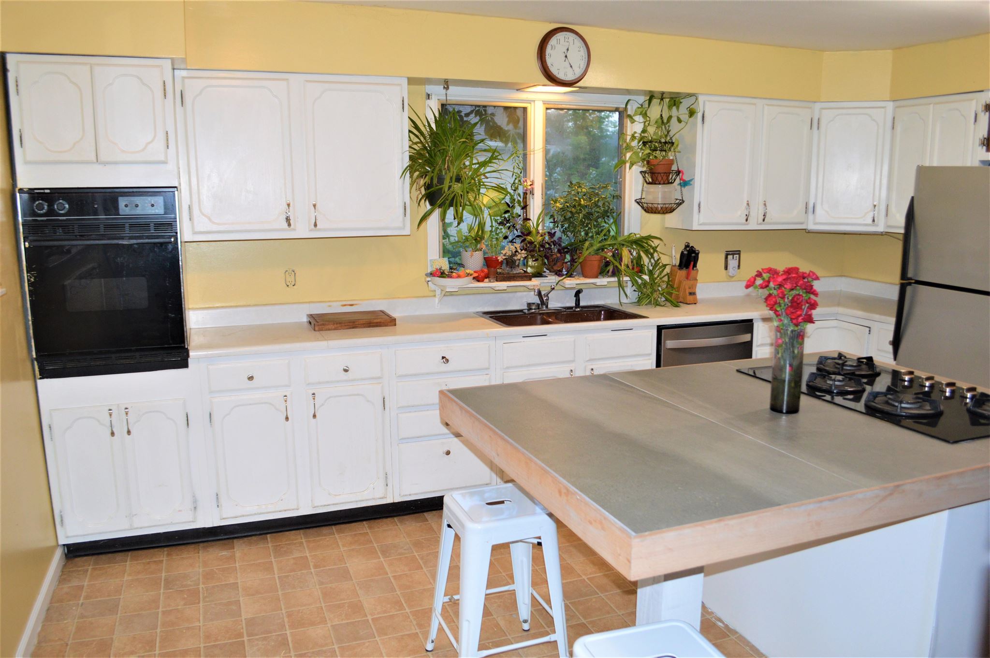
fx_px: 742
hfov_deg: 67.4
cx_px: 495
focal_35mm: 27
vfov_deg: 47.8
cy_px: 329
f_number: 3.5
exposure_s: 1/60
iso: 640
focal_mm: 18
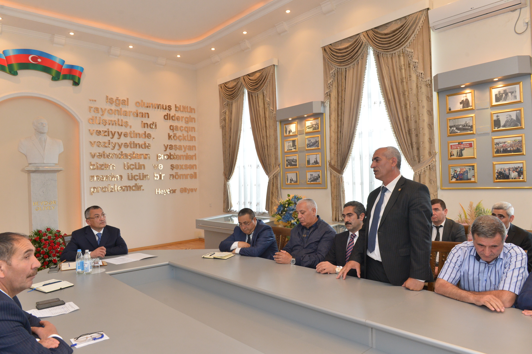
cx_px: 266
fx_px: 354
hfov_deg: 73.8
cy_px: 177
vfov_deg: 53.1
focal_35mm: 24
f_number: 7.1
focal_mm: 24
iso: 2000
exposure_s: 1/80
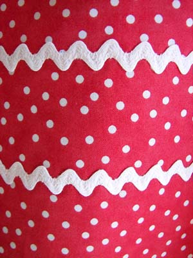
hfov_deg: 39.7
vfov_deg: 51.4
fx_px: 268
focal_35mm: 36
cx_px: 96
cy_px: 129
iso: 64
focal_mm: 6
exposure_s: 1/30
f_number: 2.8
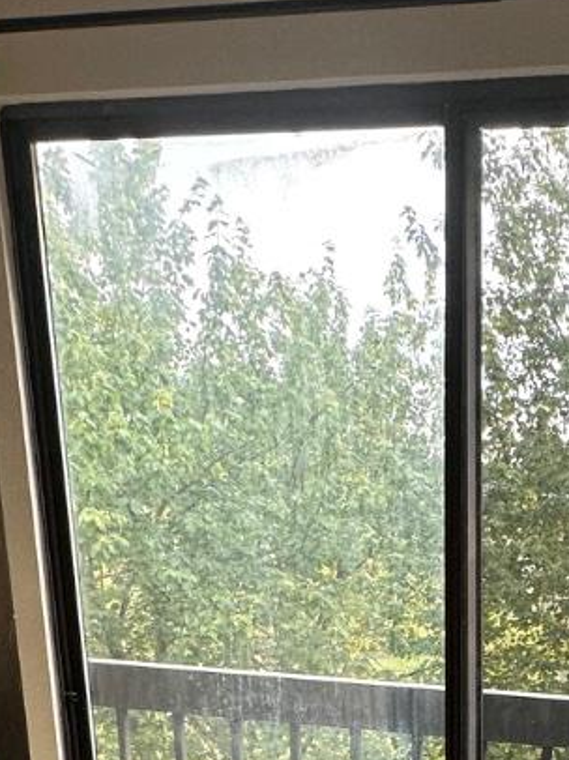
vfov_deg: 30.9
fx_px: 1163
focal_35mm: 53
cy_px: 900
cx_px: 606
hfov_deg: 25.7
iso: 100
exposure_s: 1/120
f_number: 2.2
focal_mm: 2.22
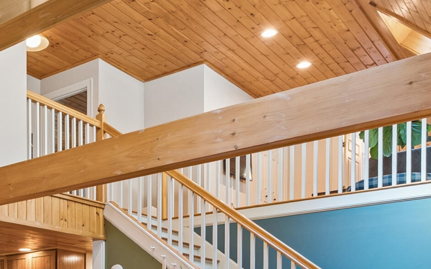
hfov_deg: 34.9
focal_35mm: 52
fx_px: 611
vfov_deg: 22.5
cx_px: -9
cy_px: 342
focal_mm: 16
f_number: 7.1
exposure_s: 1/4
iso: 320
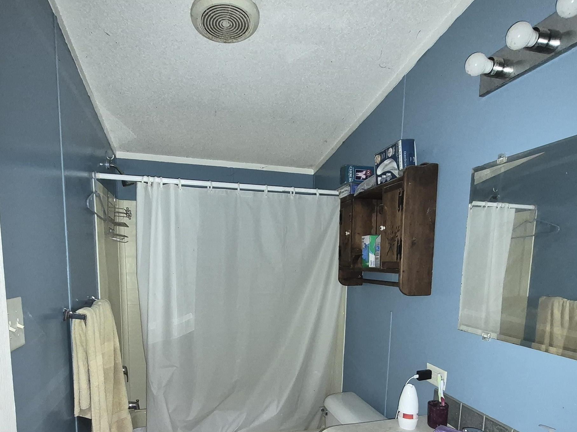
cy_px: 309
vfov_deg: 58.8
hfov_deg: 76.4
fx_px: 367
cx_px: 300
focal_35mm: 22
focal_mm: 1.74
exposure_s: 1/30
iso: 400
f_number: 2.2
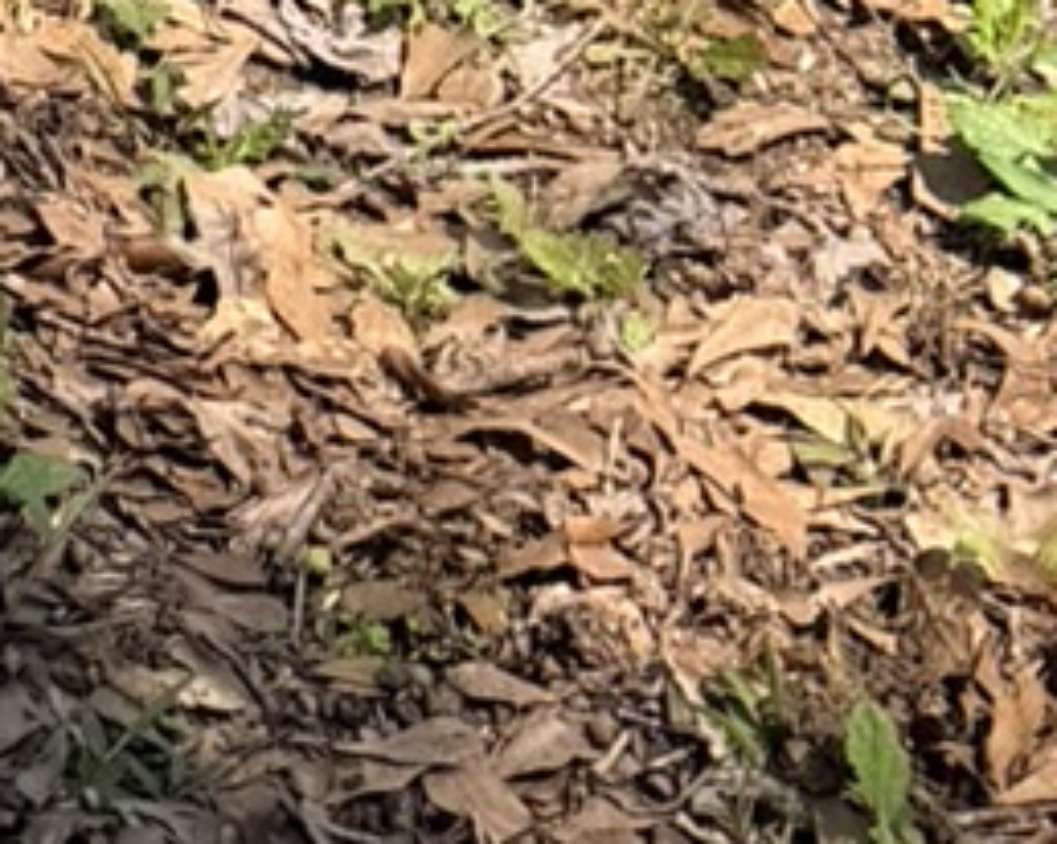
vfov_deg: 6.1
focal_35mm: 186
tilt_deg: -3.8
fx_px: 5814
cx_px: -1356
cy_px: -3044
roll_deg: +0.5
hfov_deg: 9.4
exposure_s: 1/2053
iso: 80
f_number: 1.78
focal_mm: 6.76
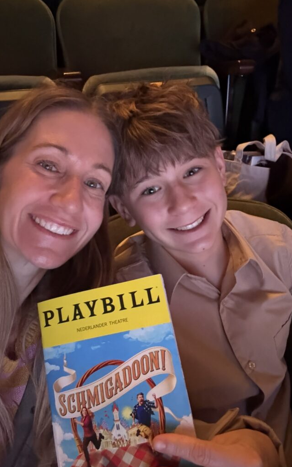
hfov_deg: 39.3
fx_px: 408
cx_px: 124
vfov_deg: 59.7
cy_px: 234
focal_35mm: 32
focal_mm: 2.69
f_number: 1.9
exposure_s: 1/15
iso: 1000
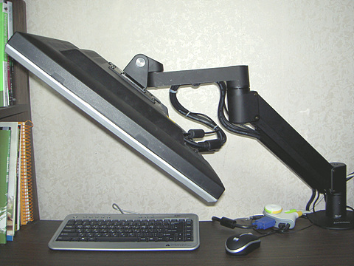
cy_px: 133
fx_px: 399
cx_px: 177
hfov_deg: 47.9
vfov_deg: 36.8
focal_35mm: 39
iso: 100
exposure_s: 1/60
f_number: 2.8
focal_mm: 8
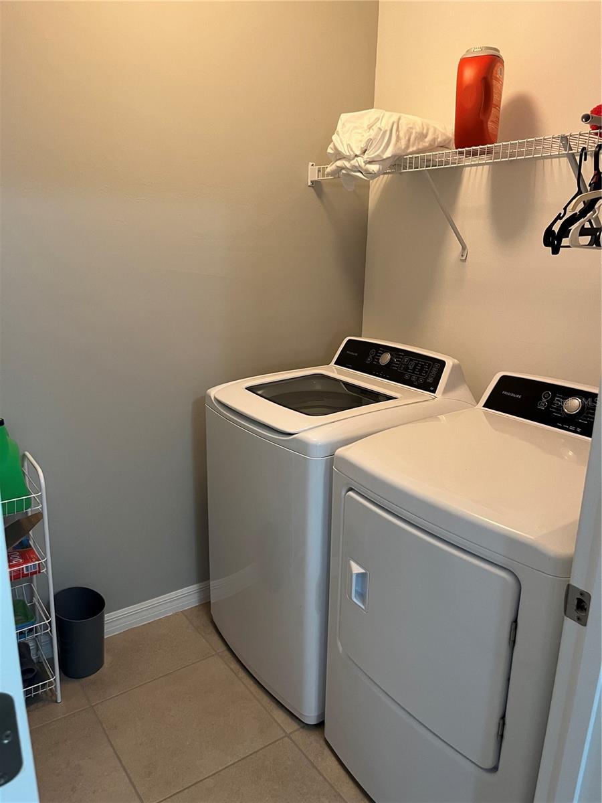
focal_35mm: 26
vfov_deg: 67.3
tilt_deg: -15.6
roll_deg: -1.0
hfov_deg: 53.1
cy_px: 402
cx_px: 301
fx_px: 603
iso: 200
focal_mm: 5.1
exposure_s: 1/60
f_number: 1.6
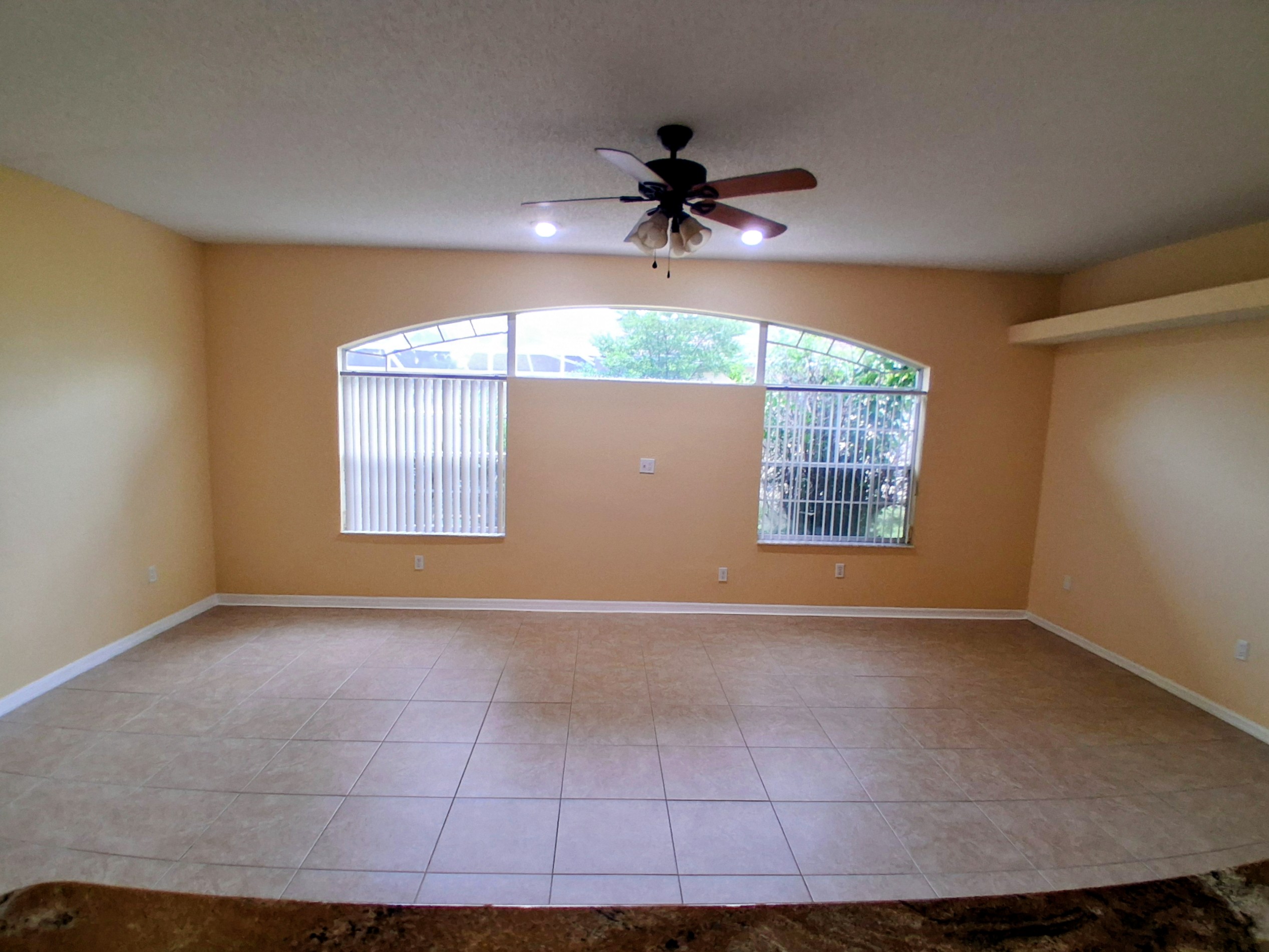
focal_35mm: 17
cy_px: 476
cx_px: 634
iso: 100
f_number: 2.2
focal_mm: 1.4
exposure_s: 1/120
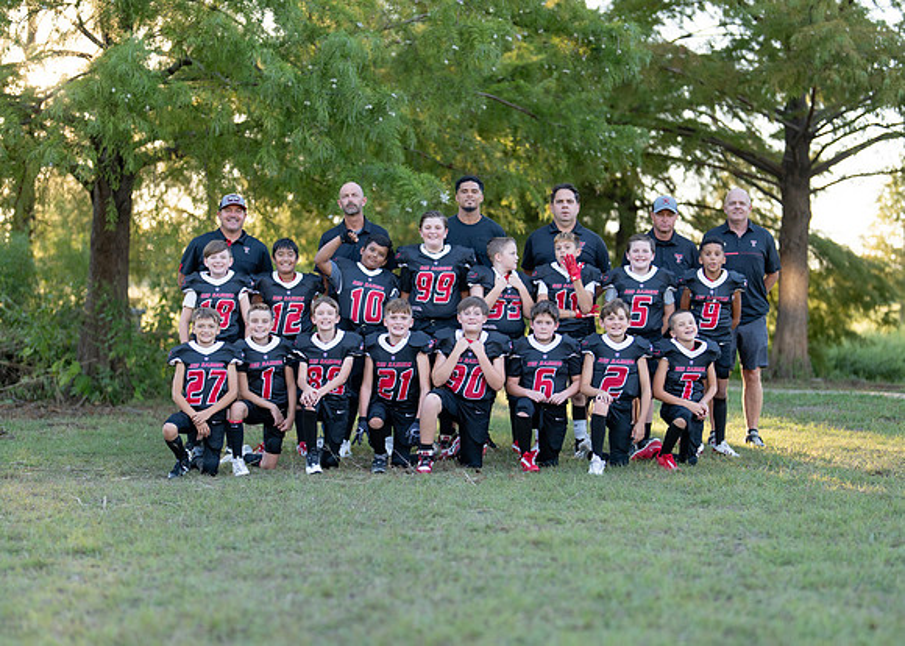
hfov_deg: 30.6
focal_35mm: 64
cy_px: 359
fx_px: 1655
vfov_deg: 22.1
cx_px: 461
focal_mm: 50
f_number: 1.2
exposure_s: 1/1250
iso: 200
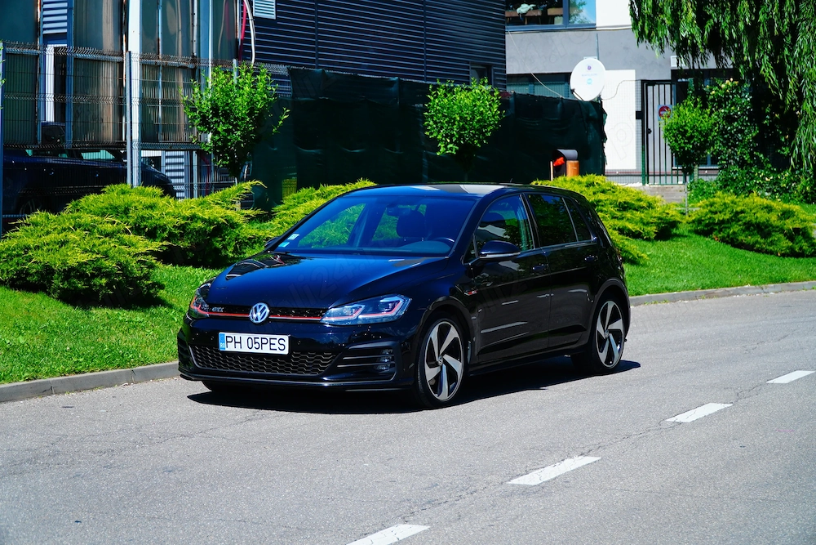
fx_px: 1734
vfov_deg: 17.8
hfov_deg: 26.5
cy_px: 272
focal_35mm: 76
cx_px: 408
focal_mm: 51
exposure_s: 1/2000
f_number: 4
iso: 200
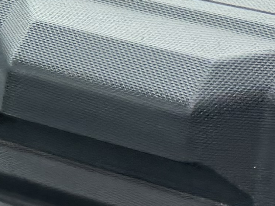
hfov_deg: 9.9
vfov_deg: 8.1
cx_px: -289
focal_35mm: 184
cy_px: 60
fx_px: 1462
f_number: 1.78
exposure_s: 1/379
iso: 100
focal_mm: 6.76
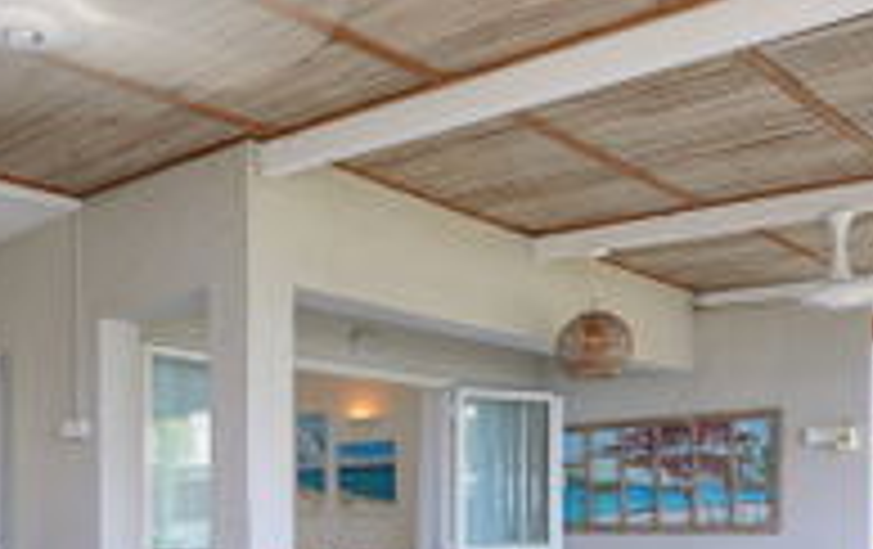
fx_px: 977
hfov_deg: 46.5
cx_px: 223
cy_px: 544
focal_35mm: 41
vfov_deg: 29.4
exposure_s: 1/8
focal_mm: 14
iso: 100
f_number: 8
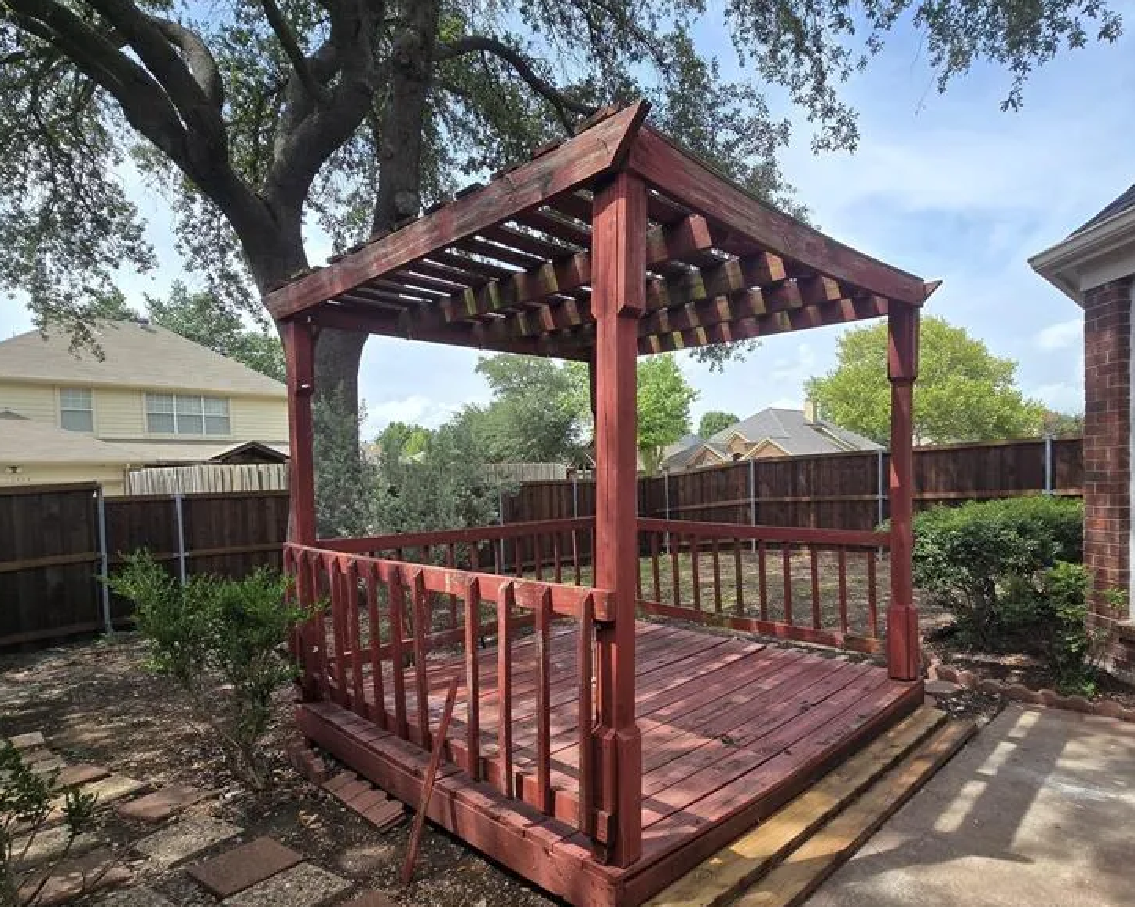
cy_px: 501
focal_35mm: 18
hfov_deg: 86.3
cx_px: 608
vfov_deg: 73.5
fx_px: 604
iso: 50
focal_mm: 2.2
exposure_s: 1/1402
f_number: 2.2
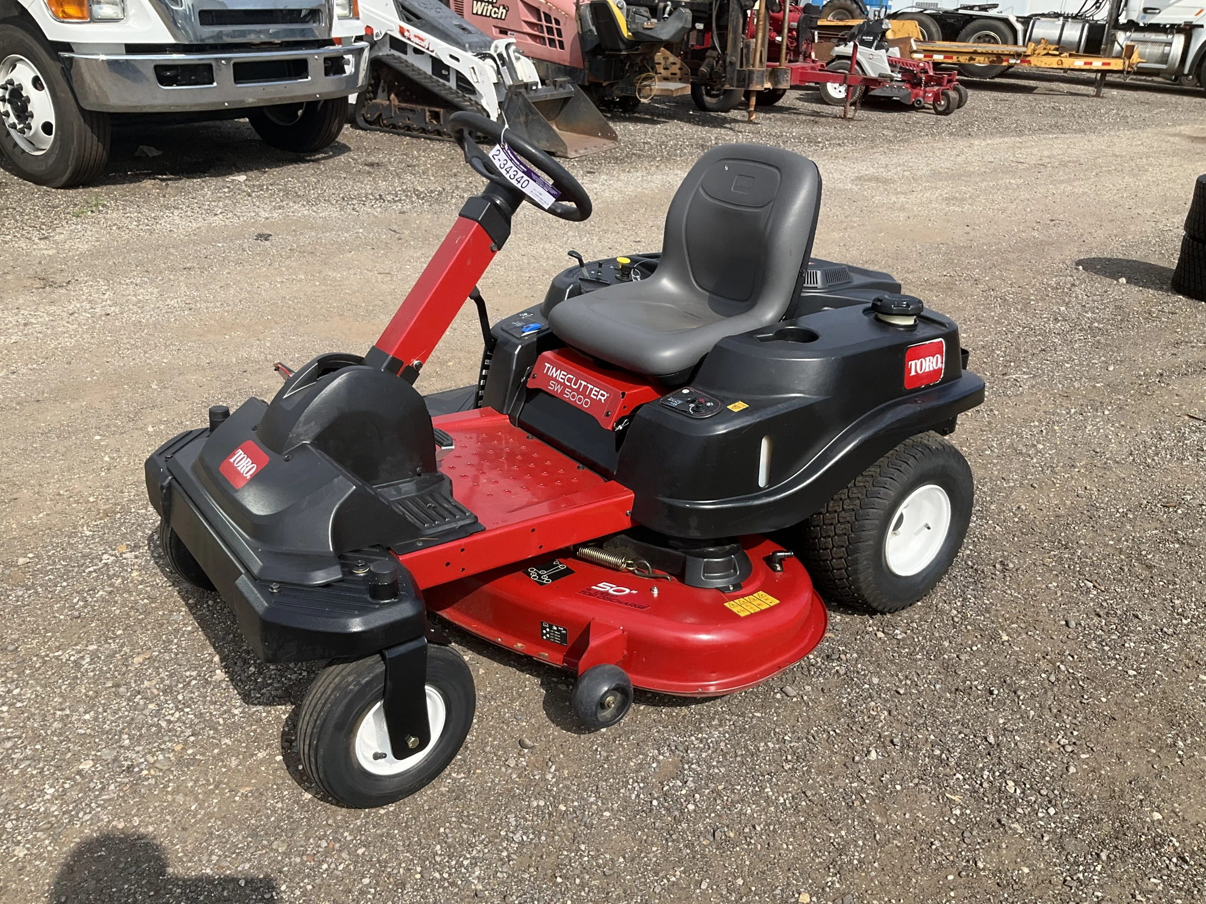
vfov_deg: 48.2
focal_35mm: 29
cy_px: 452
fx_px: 1010
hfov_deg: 61.7
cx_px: 603
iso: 25
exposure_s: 1/1451
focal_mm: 3
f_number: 1.8
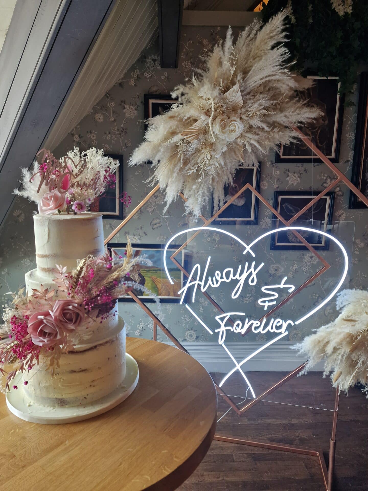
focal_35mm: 23
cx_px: 184
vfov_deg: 73.9
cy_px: 246
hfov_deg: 58.9
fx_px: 326
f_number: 1.8
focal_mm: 6.4
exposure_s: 1/180
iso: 125
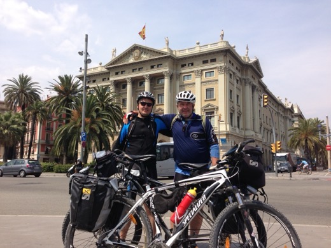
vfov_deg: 42.9
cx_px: 166
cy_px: 124
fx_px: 316
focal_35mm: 33
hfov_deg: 55.4
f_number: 2.4
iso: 50
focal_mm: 4.13
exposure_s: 1/1550
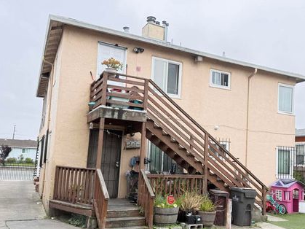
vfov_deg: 41.6
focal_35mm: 34
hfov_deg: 53.4
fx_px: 299
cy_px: 133
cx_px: 191
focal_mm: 6.76
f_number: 1.78
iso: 100
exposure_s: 1/931
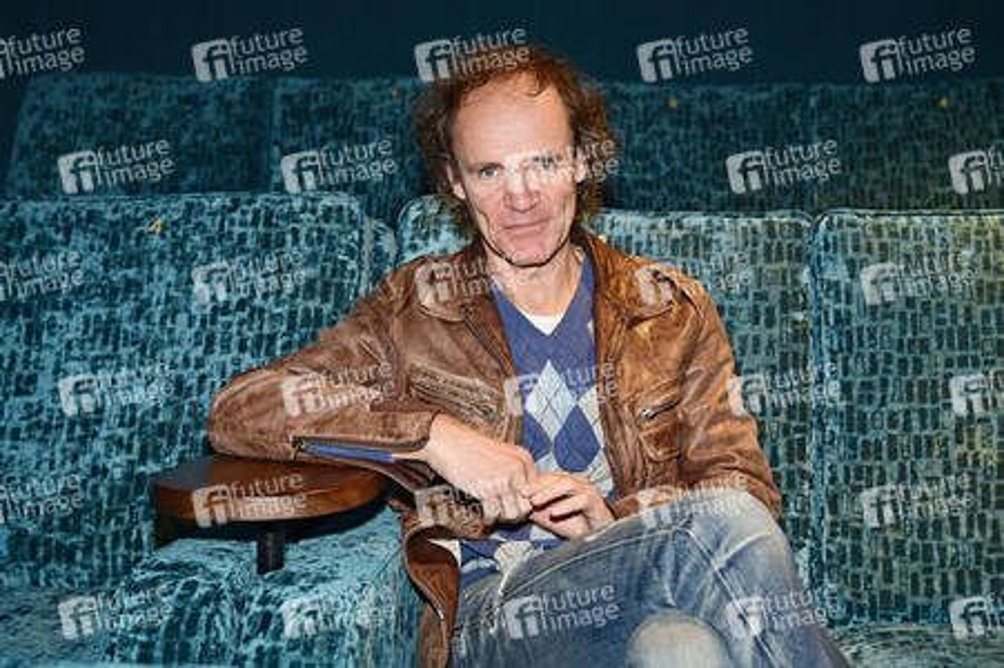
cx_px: 502
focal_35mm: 46
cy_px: 334
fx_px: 1282
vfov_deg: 29.2
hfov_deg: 42.8
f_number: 4.5
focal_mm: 46
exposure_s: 1/160
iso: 1600
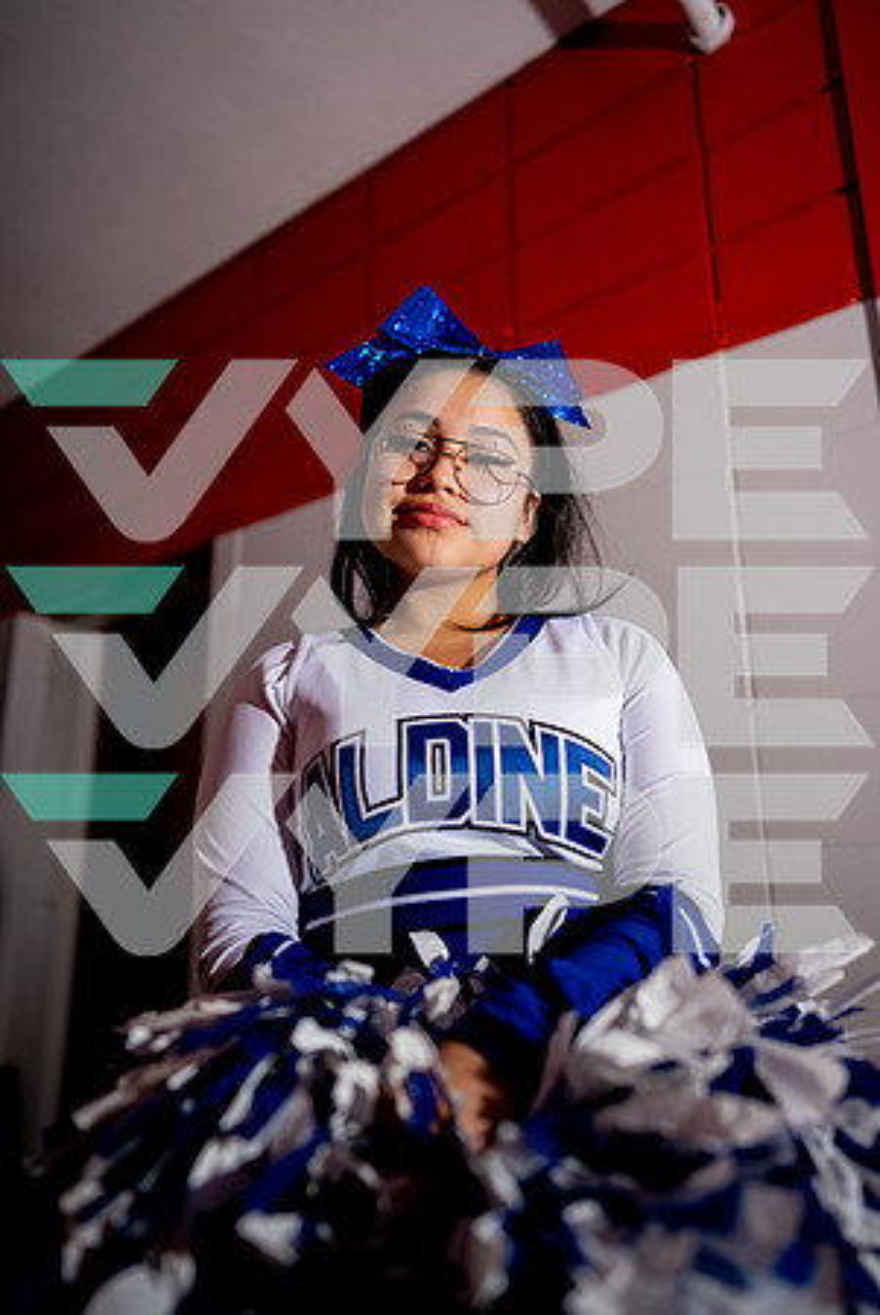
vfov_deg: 73.7
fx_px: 878
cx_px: 440
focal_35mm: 24
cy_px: 658
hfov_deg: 53.2
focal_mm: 24
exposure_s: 1/640
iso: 100
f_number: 1.6
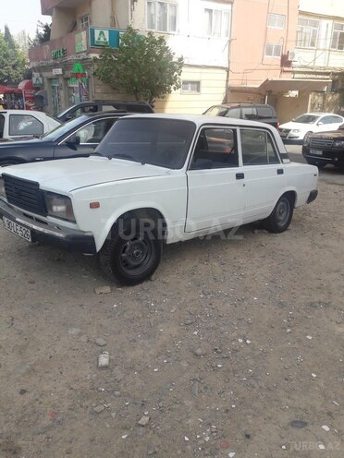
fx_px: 371
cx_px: 172
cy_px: 229
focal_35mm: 28
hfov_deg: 49.7
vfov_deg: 63.4
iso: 40
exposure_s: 1/774
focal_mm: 3.7
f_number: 1.9
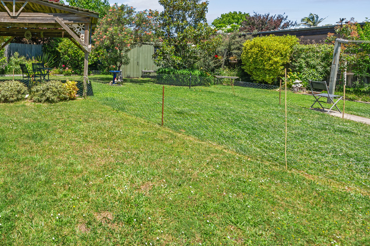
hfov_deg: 73.3
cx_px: 95
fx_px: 226
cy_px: 61
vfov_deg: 54.5
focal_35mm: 22
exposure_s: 1/250
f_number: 8
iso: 125
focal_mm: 14
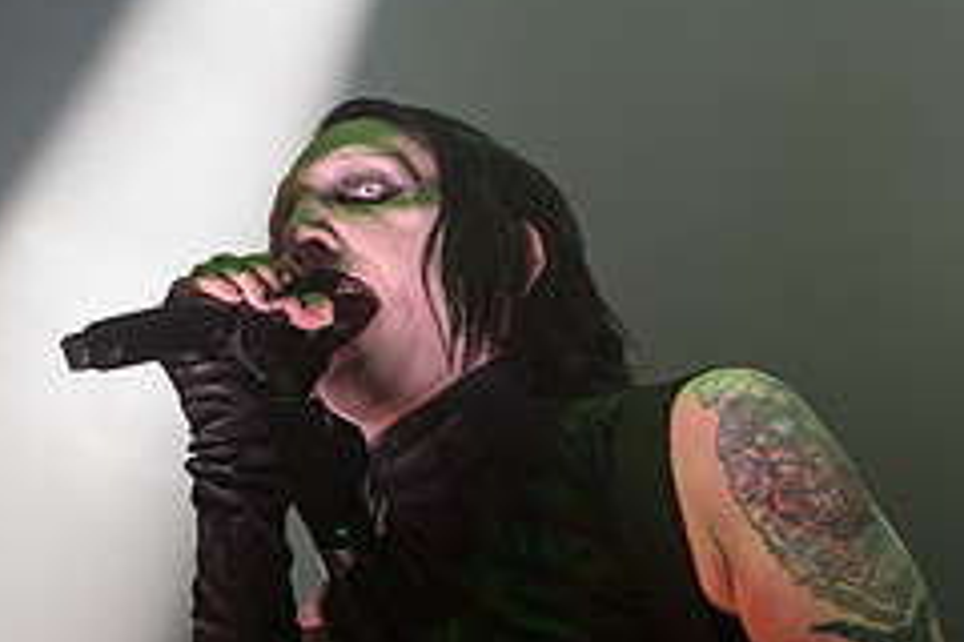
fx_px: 4900
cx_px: 17
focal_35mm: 183
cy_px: 463
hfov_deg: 11.1
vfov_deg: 7.5
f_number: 4
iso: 1250
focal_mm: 70
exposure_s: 1/800
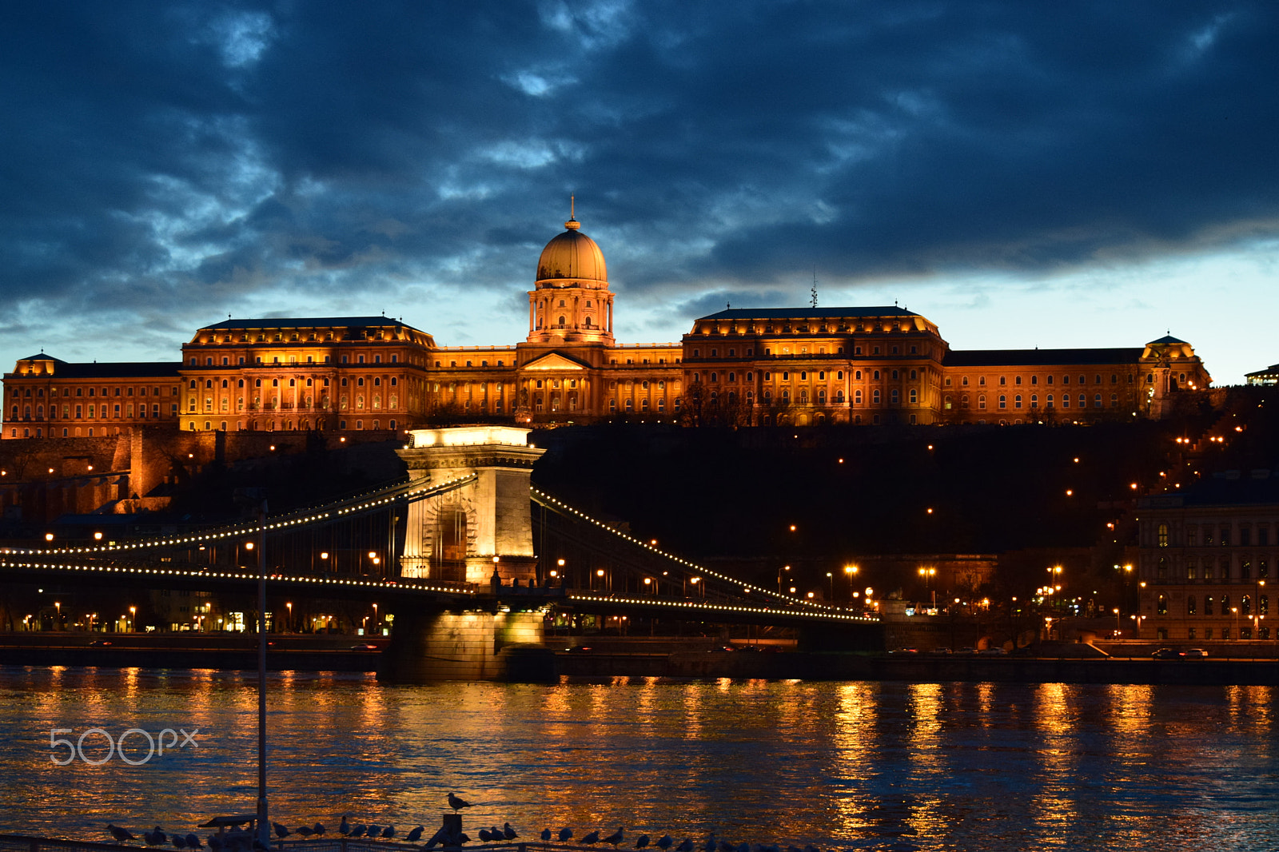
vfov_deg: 16.5
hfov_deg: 24.6
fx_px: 2930
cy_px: 426
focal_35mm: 82
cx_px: 640
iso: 1600
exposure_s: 1/15
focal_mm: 55
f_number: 6.3
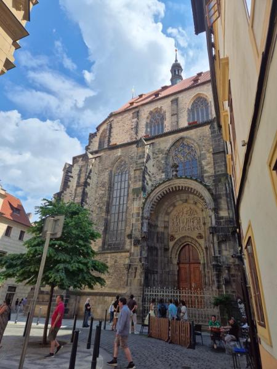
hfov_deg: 58.9
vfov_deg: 73.9
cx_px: 138
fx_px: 245
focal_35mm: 23
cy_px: 184
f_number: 1.8
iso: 25
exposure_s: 1/2648
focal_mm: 5.4
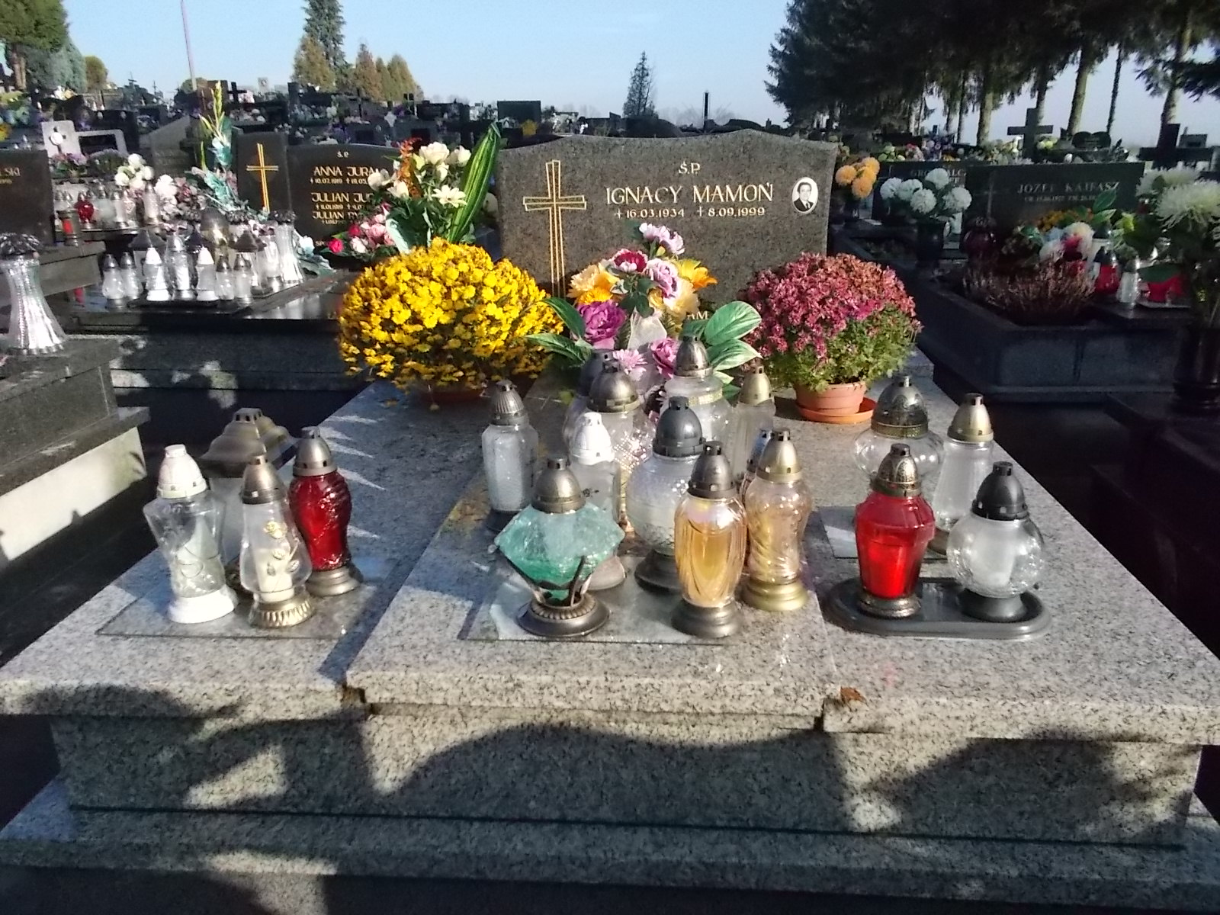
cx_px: 610
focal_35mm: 26
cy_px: 458
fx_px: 916
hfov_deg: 67.3
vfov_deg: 53.1
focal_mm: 4.6
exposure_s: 1/400
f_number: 8
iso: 400
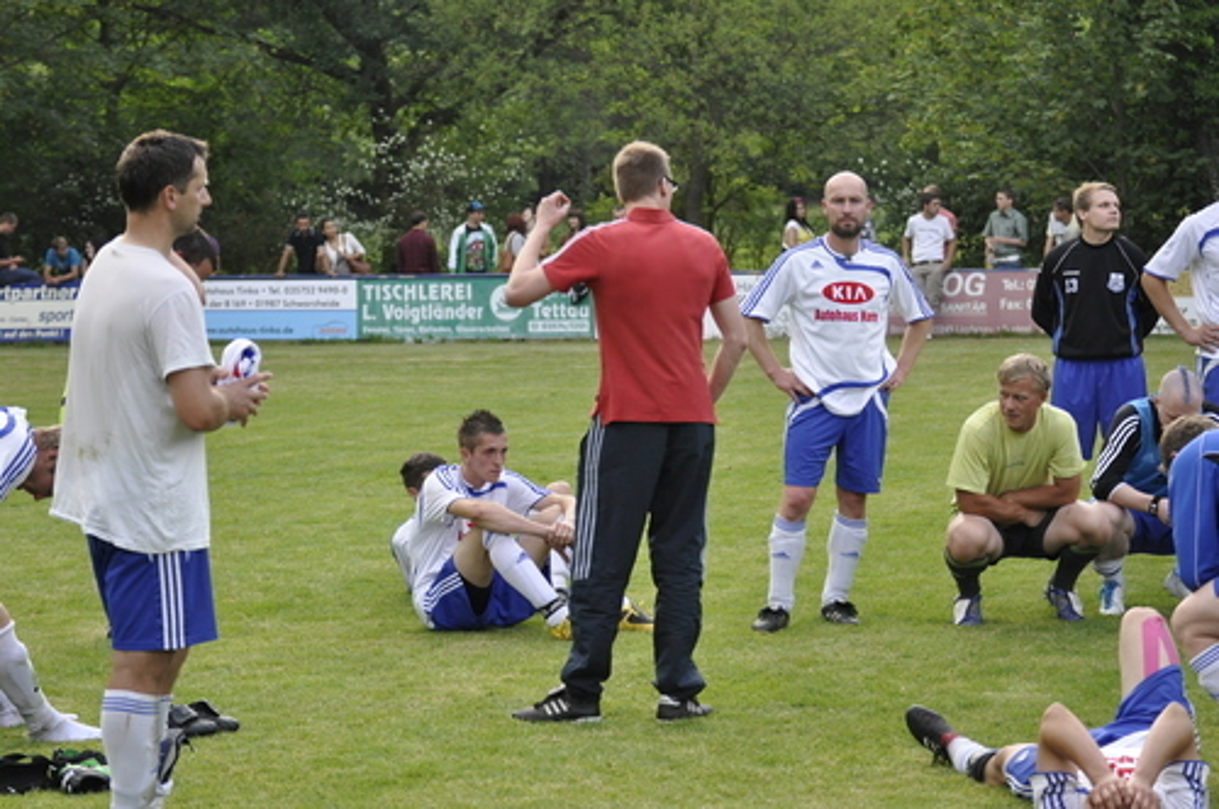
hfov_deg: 19.5
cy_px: 404
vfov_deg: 13.0
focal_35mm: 105
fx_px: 3551
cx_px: 610
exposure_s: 1/800
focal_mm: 70
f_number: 4
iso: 800
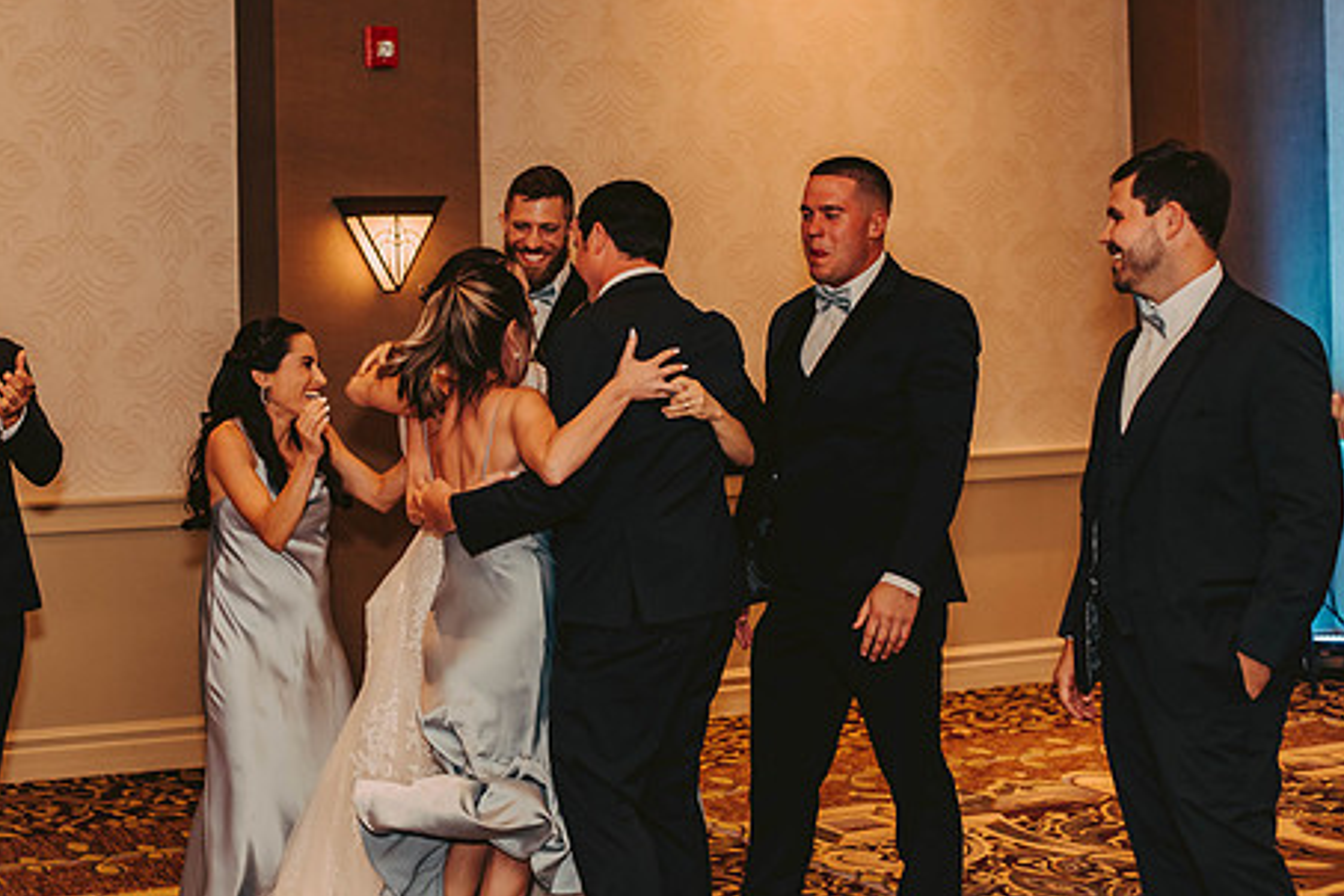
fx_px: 2389
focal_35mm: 64
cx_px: 522
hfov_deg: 31.3
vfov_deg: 21.2
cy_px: 331
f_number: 2.5
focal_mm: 50
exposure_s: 1/125
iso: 800
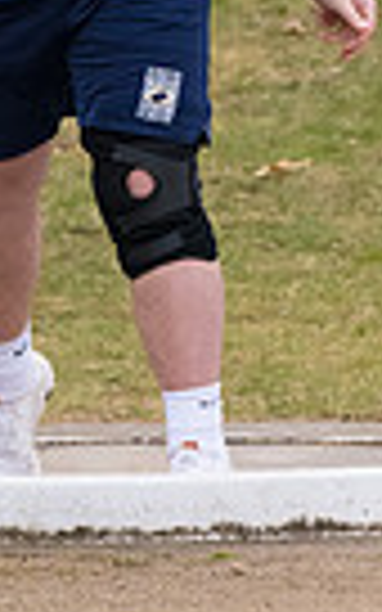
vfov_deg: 2.5
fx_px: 13859
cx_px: 195
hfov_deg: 1.6
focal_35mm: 832
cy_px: -292
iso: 2000
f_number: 5
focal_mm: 165
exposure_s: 1/2000
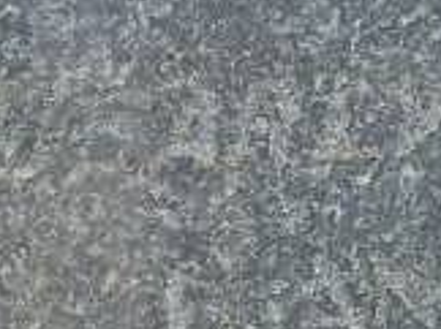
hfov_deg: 5.8
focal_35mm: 341
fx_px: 4338
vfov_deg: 4.3
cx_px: 403
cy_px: 3
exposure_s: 1/100
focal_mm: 8.2
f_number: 3.2
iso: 64
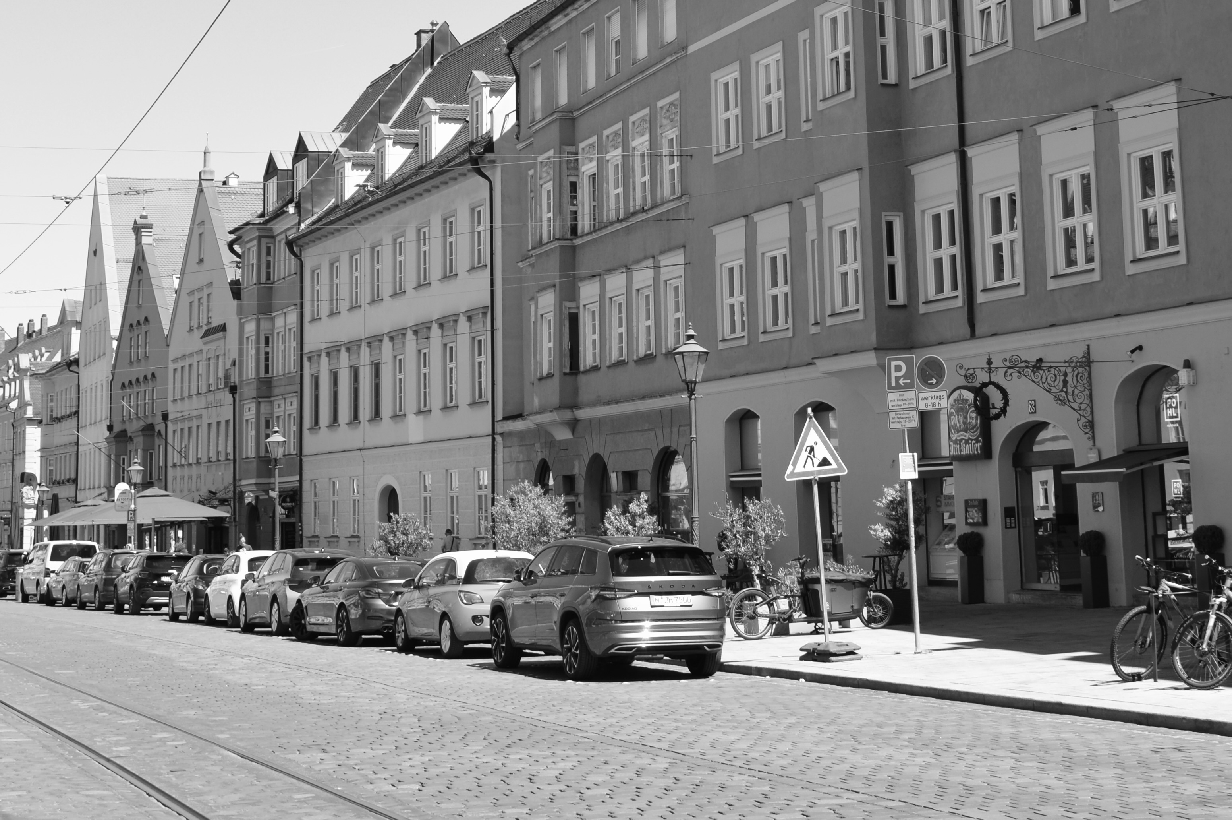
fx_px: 2188
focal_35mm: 64
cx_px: 772
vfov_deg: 20.7
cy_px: 49
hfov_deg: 31.3
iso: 100
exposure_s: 1/200
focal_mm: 22
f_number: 7.1
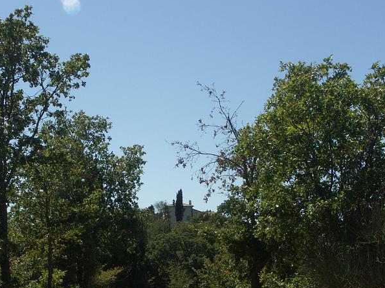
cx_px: 164
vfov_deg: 19.7
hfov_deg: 26.3
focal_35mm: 74
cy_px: 233
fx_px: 823
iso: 64
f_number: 8
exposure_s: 1/250
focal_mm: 11.11
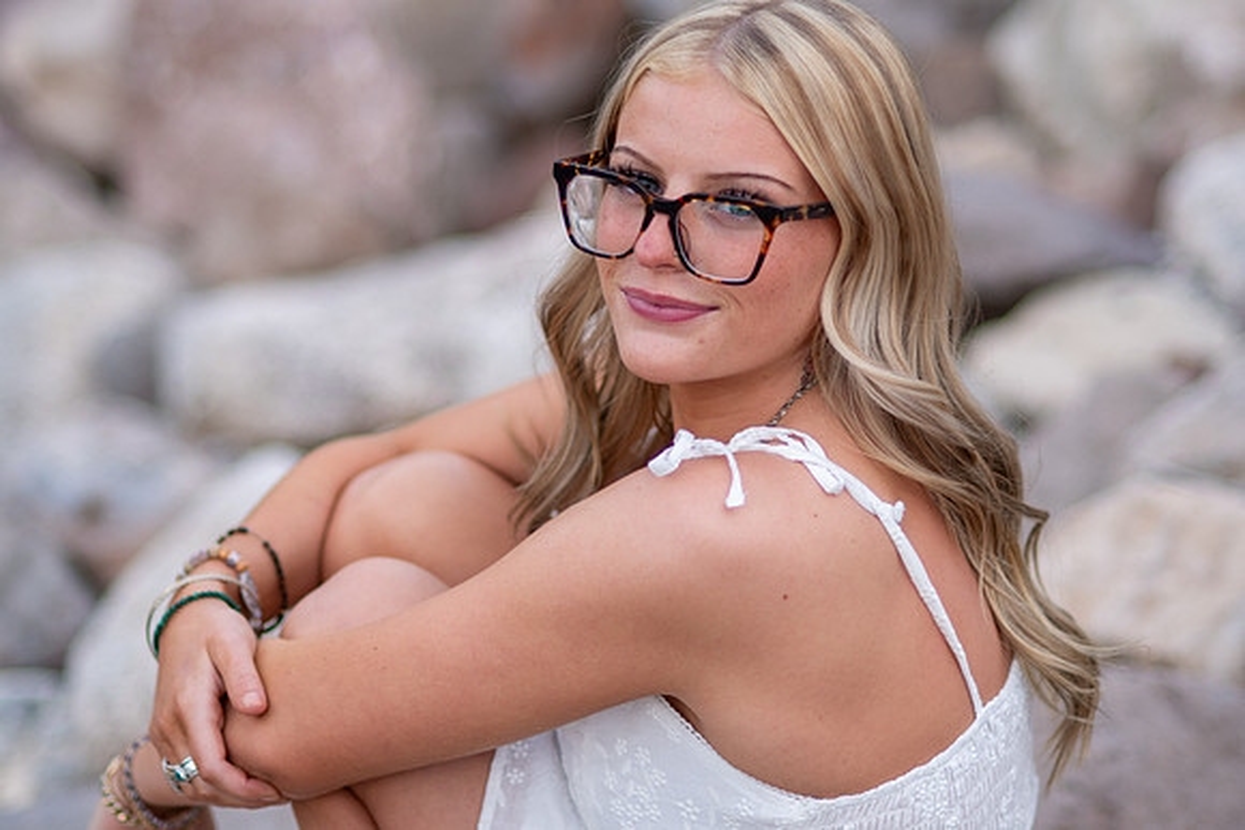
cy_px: 415
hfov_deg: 16.1
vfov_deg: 10.8
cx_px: 622
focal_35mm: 128
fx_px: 4410
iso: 200
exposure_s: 1/1000
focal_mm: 85
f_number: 1.8
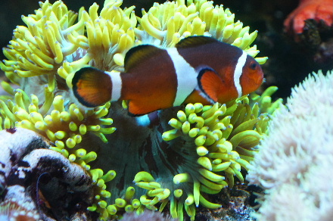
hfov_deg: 27.0
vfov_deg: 18.1
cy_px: 110
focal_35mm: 75
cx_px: 166
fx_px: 693
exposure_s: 1/100
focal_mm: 50
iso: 800
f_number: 5
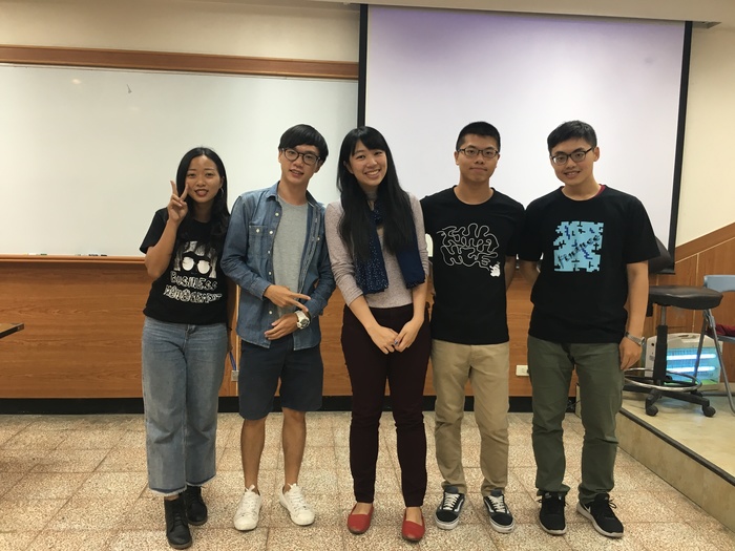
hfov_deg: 61.7
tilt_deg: -6.1
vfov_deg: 48.2
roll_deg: -1.3
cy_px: 276
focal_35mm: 29
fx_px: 616
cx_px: 368
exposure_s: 1/30
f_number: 2.2
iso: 50
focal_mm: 4.15
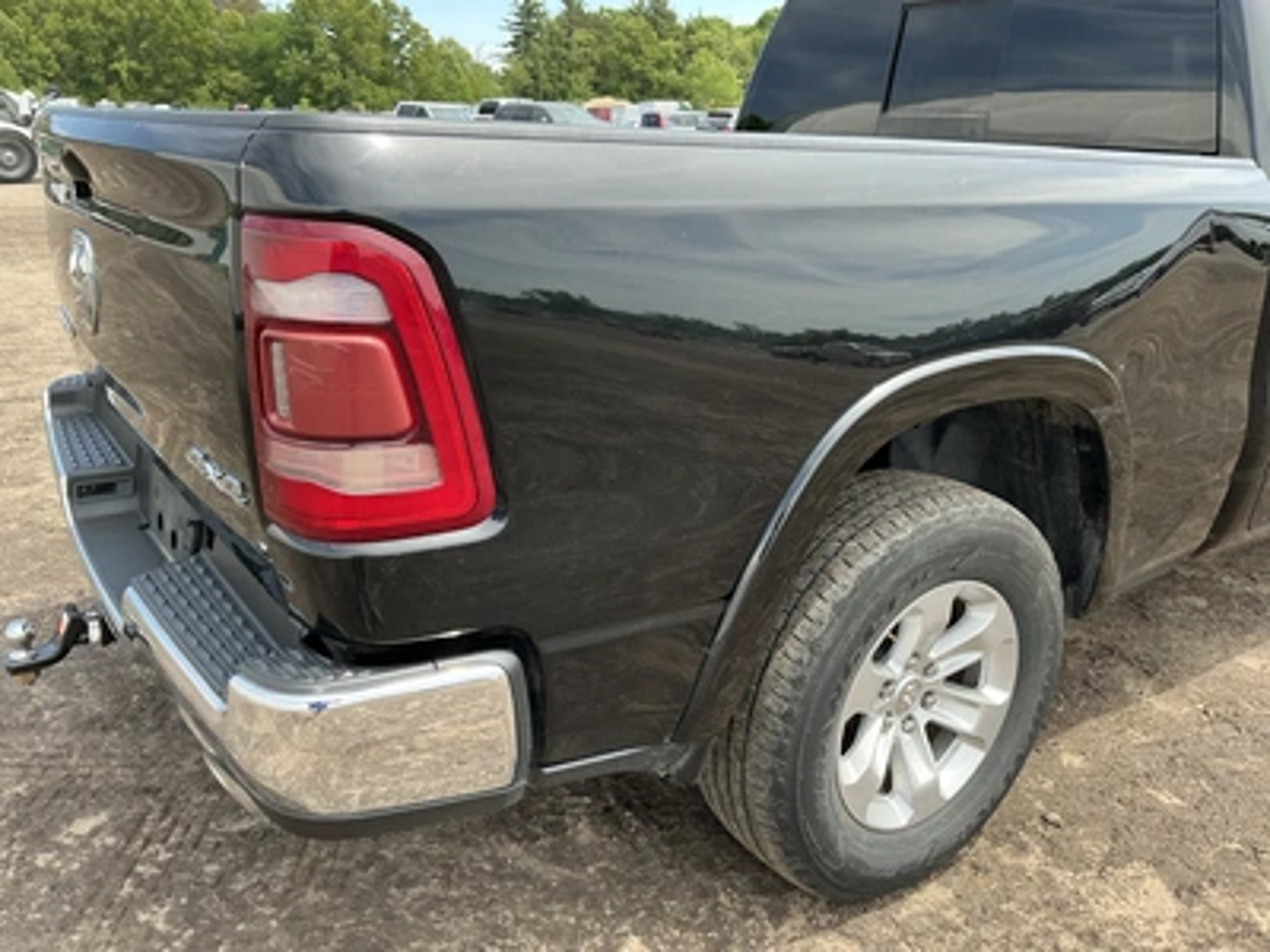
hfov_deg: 63.4
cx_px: 635
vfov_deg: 49.7
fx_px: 1027
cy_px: 476
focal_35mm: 28
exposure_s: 1/329
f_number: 1.8
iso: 25
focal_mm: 3
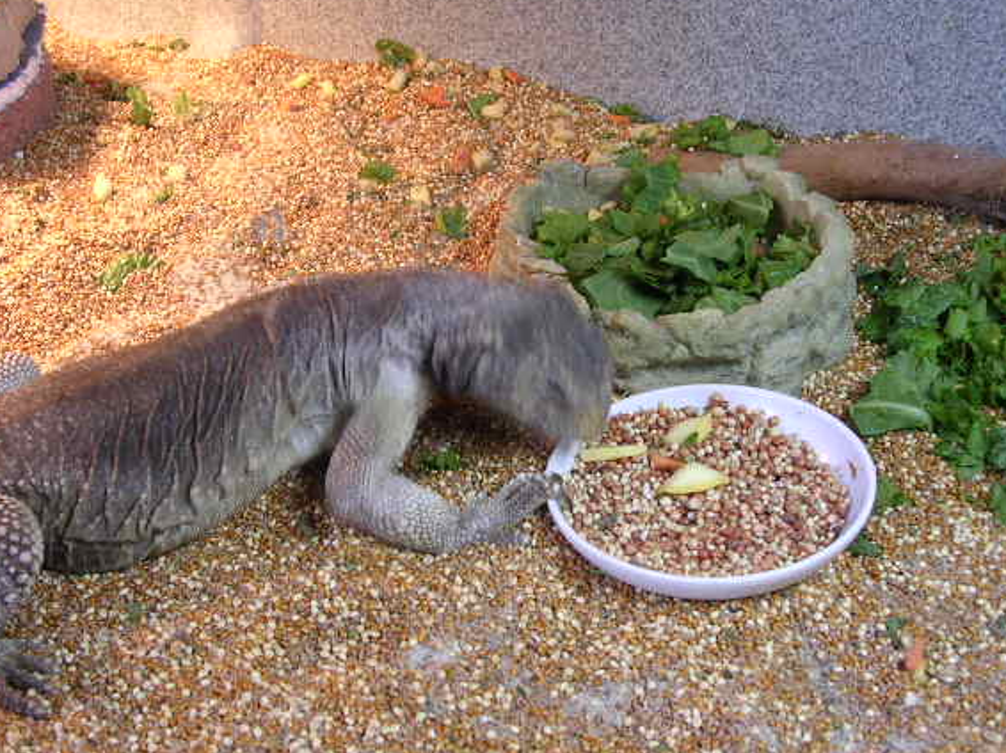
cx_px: 489
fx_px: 1249
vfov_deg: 33.5
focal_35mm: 43
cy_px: 329
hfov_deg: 43.9
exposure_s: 1/4.1
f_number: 2.8
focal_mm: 5.8
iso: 100
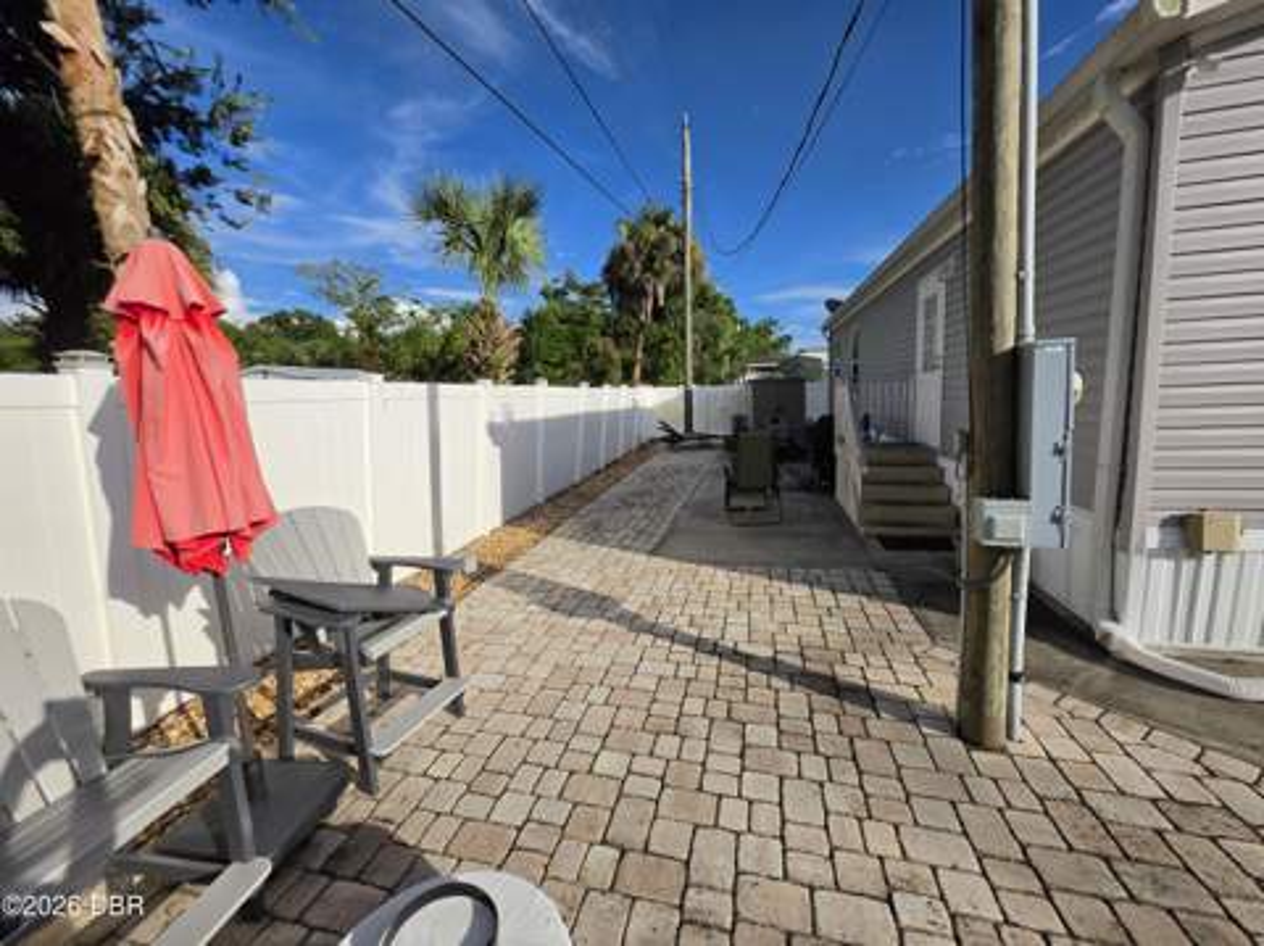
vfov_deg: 89.8
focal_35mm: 13
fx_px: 474
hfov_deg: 106.2
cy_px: 473
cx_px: 632
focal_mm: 2.2
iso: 32
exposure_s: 1/2945
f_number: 1.9
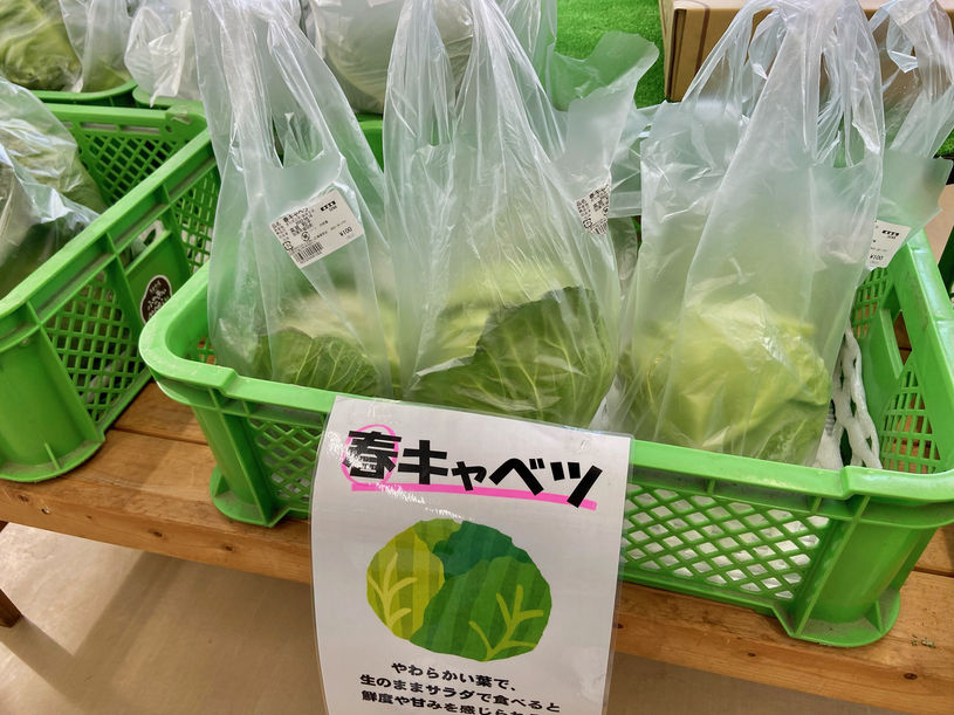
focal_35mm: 26
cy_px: 358
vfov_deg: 53.1
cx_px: 477
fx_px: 716
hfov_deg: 67.3
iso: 50
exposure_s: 1/122
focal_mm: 4.25
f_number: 1.8
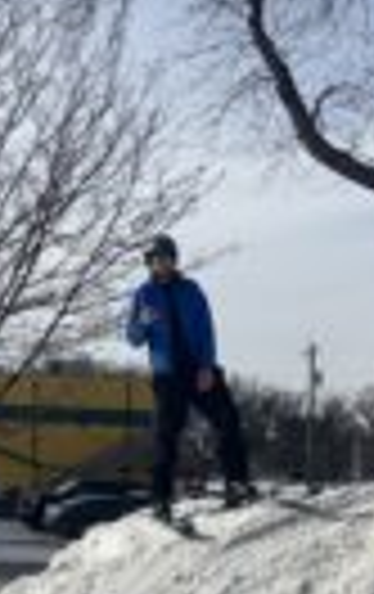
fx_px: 1185
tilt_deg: +3.0
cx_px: -68
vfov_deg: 27.9
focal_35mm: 73
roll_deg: -1.7
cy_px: 407
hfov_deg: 17.2
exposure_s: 1/6329
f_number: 1.6
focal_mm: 5.96
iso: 50
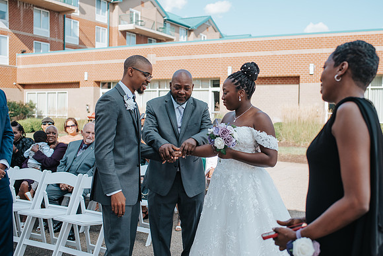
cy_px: 128
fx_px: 426
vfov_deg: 33.4
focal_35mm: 40
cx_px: 212
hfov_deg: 48.4
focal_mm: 35
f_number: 3.2
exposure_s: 1/1250
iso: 160
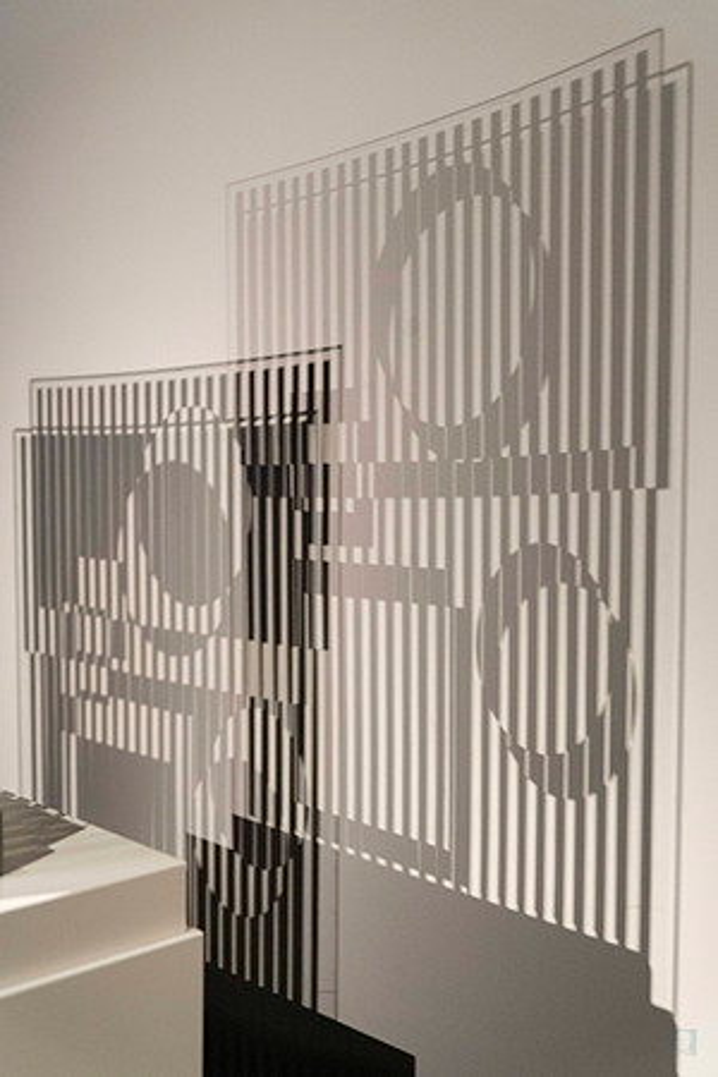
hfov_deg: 29.2
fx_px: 1376
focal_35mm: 46
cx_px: 359
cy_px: 538
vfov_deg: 42.7
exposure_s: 1/100
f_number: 3.2
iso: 2500
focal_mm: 46
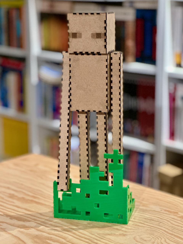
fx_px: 543
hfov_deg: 19.1
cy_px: 122
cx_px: 92
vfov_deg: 25.3
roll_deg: -2.2
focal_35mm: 77
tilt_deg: -12.1
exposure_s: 1/20
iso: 320
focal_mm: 9
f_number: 2.8
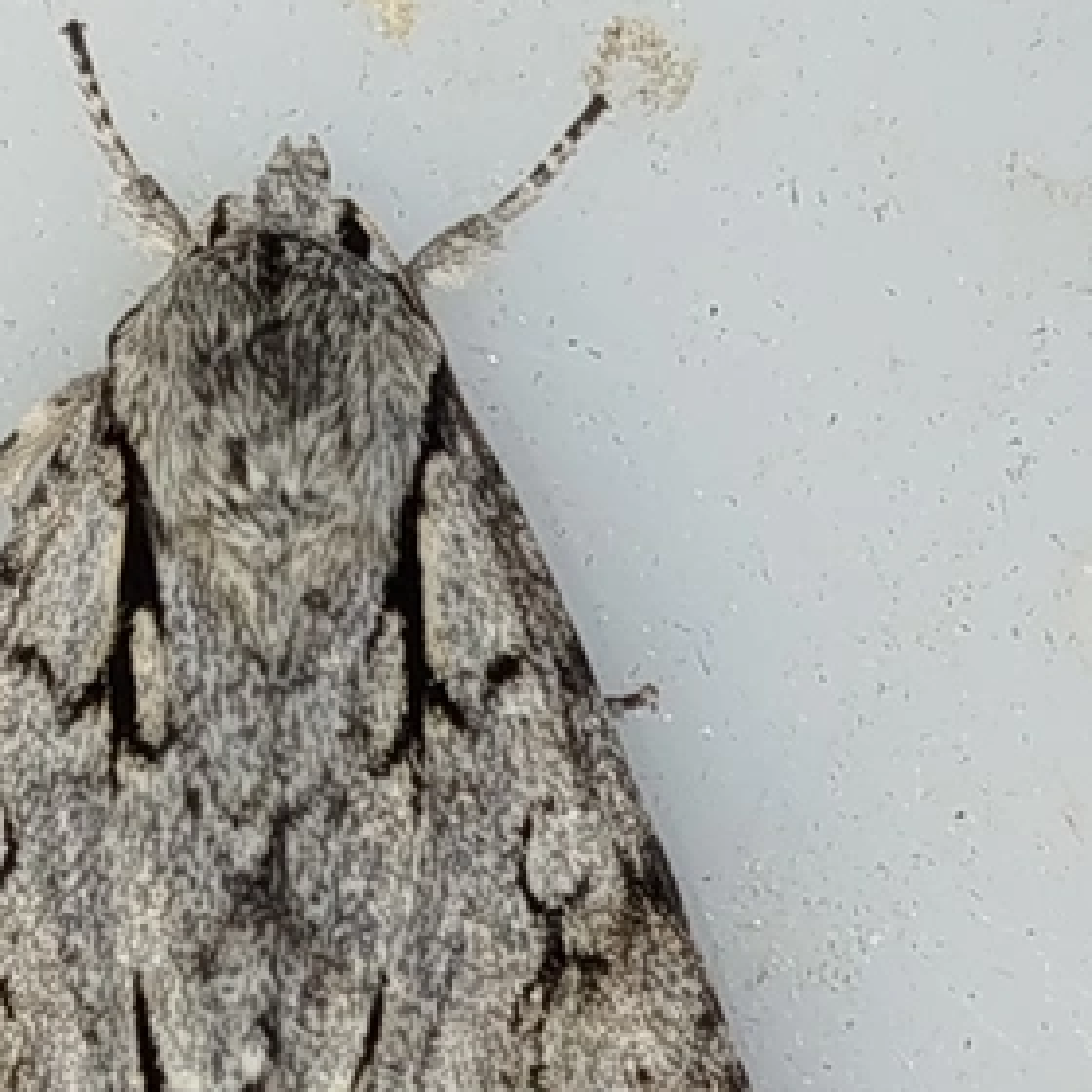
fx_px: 6567
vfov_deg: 9.5
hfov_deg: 9.5
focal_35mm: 184
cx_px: 328
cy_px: 928
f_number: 1.7
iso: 64
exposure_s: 1/50
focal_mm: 5.31
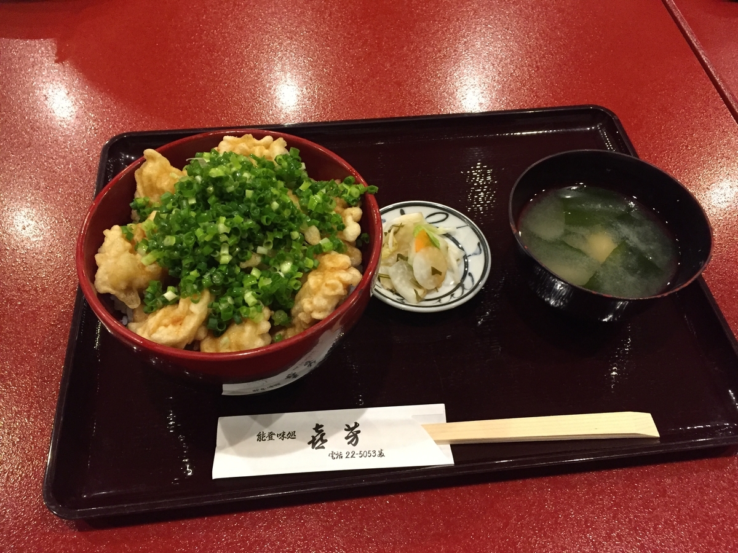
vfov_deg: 48.2
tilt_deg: -54.4
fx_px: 618
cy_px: 276
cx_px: 369
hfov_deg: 61.7
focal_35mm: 29
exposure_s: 1/30
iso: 250
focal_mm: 4.15
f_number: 2.2
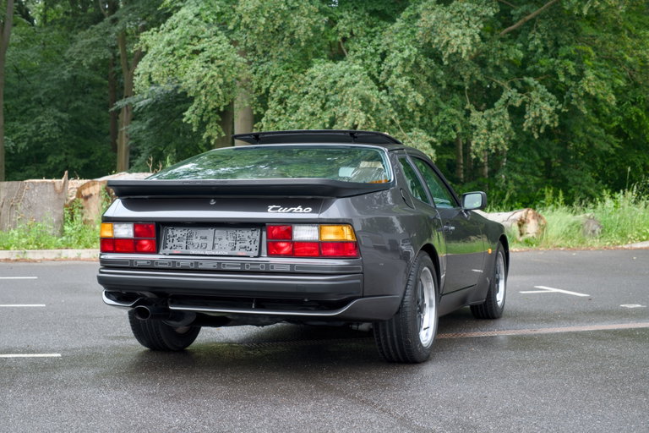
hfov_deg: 39.6
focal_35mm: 50
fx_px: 901
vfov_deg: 27.0
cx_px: 324
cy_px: 216
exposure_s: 1/20
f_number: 8
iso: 100
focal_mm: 50
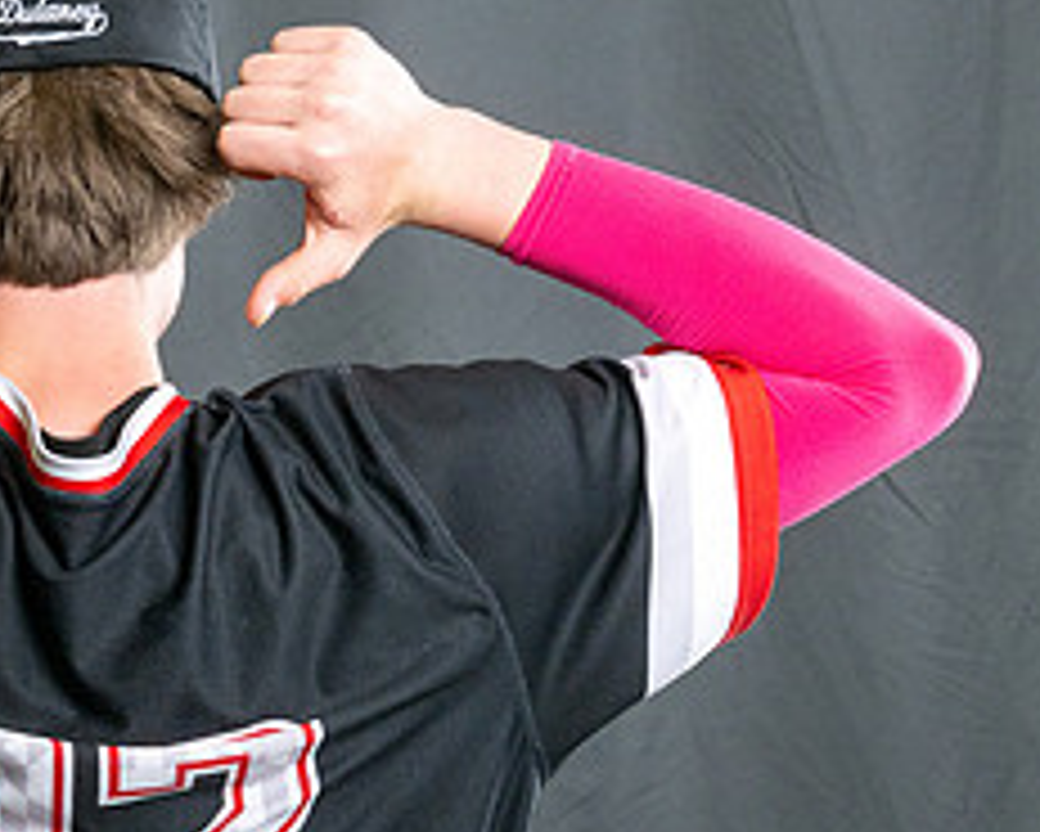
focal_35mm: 264
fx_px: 8129
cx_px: 109
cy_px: 550
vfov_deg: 5.9
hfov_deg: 7.3
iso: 320
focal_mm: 83
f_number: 10
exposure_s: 1/200
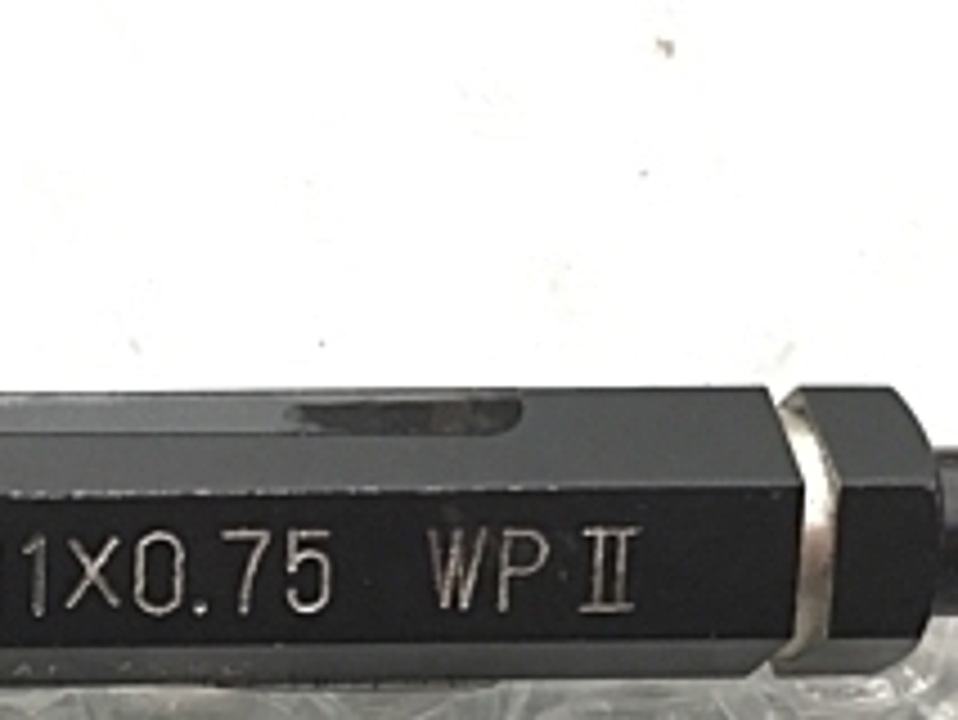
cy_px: 675
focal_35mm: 84
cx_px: 58
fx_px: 2326
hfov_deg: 22.6
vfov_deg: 17.3
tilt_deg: -59.6
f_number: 1.8
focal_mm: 3.99
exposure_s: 1/15
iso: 40
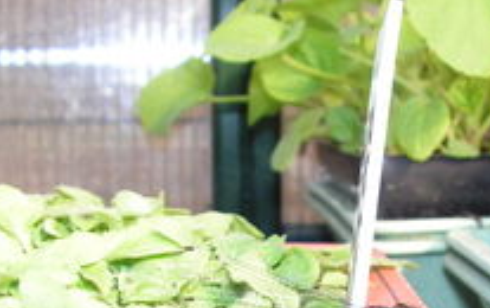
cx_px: 360
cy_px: 346
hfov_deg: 25.2
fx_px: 1083
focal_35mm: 81
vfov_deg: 15.7
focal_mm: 6
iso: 64
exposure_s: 1/125
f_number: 4.8
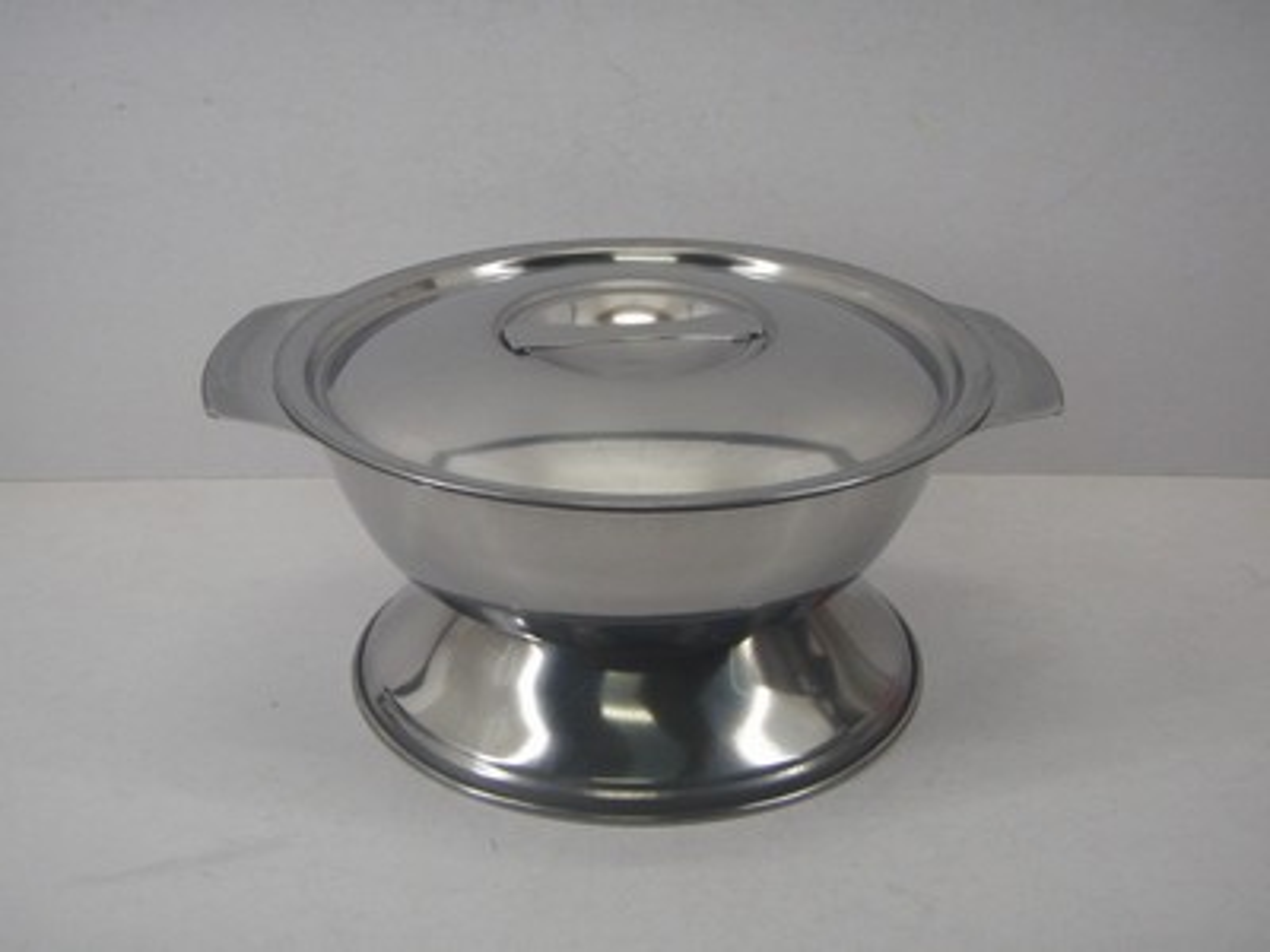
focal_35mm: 51
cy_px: 476
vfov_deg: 28.6
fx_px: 1871
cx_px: 635
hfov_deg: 37.5
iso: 160
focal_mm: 9.13
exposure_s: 1/40
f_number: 4
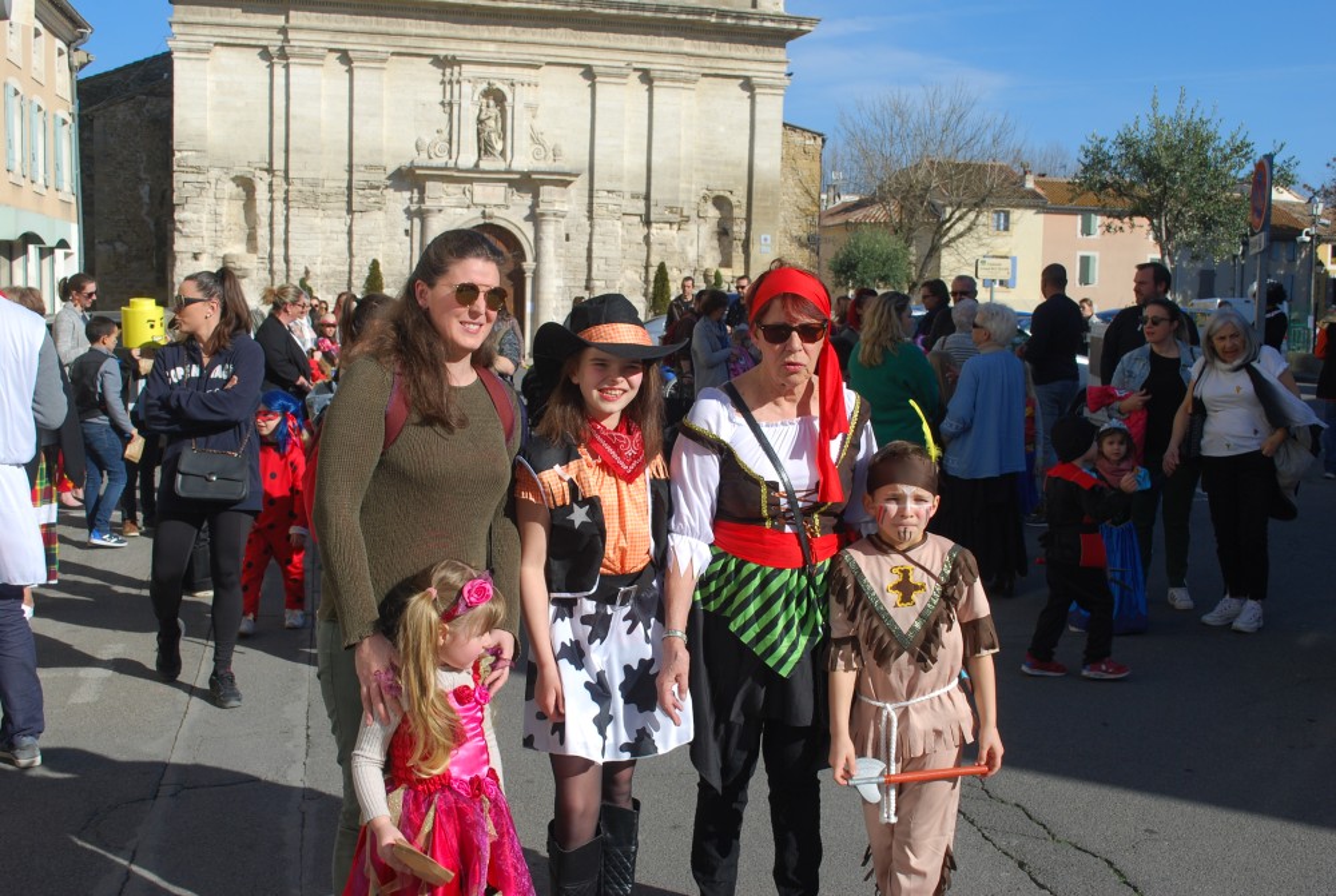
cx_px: 668
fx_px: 1450
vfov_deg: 34.4
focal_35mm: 39
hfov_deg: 49.5
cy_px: 448
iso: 100
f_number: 8
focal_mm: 26
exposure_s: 1/250
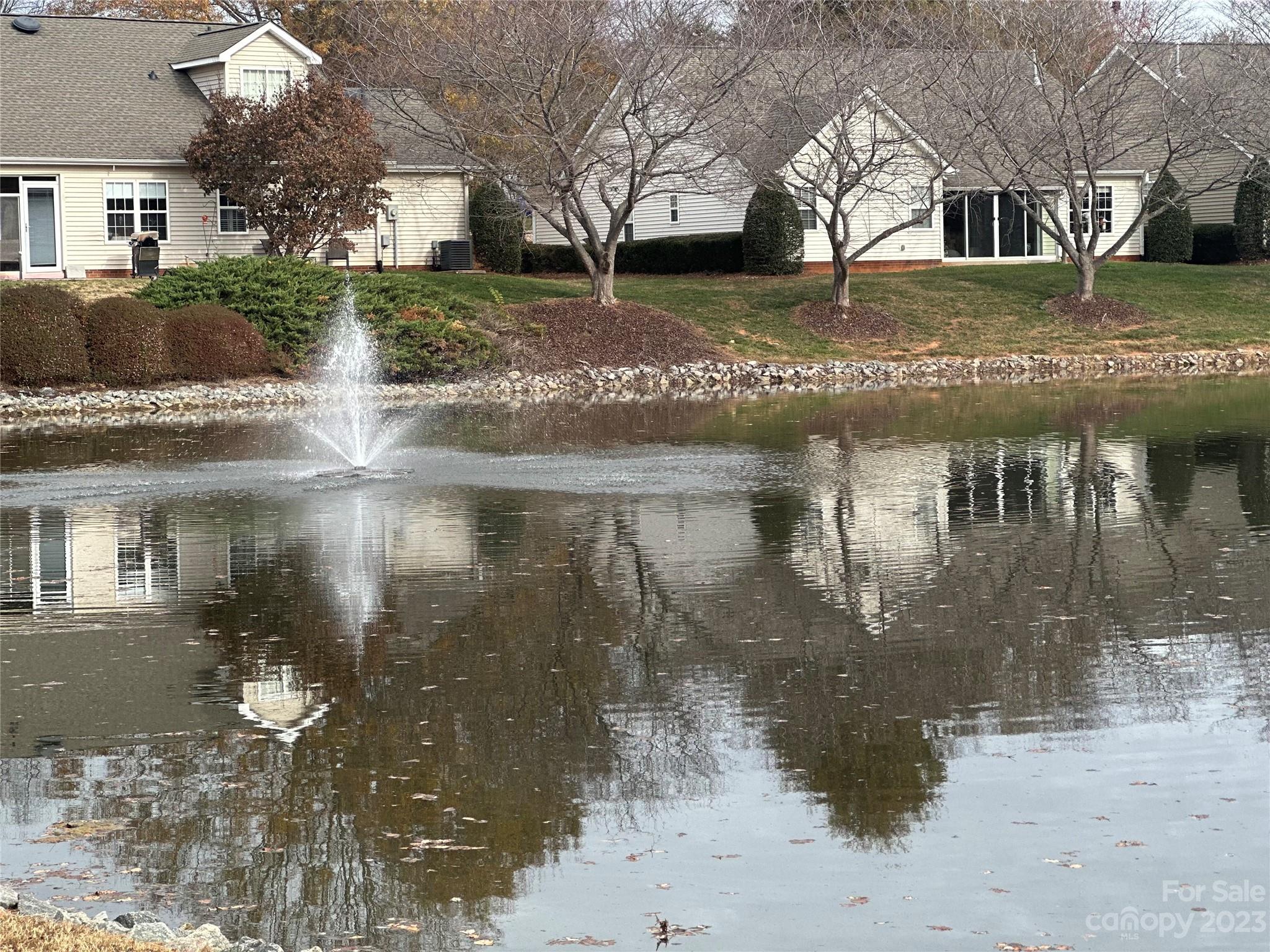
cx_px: 635
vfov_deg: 19.1
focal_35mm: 77
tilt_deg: -4.4
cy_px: 476
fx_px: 2825
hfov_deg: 25.3
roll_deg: +1.3
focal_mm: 9
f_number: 2.8
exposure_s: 1/191
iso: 25
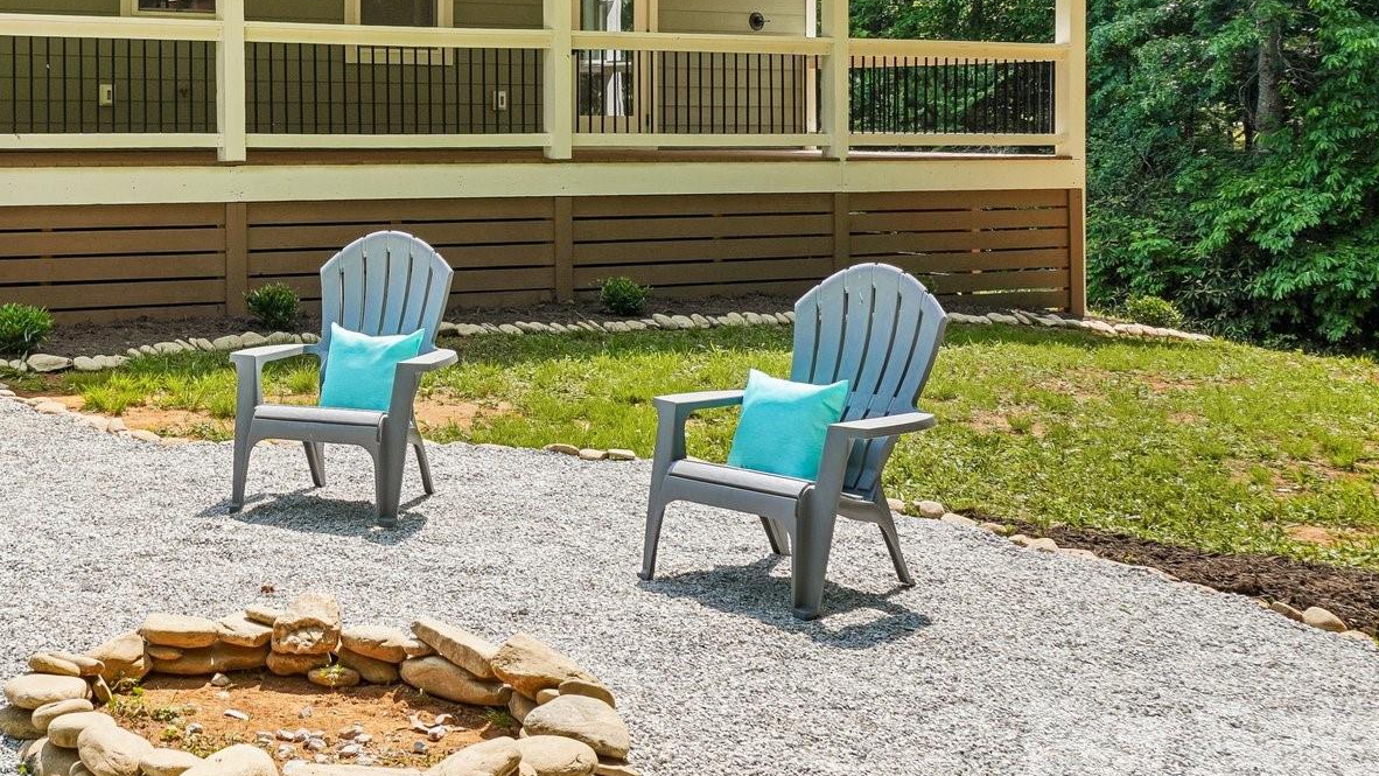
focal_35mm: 49
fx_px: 1792
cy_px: 130
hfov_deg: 39.8
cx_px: 205
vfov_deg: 24.0
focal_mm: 18
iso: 100
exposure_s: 1/160
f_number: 8
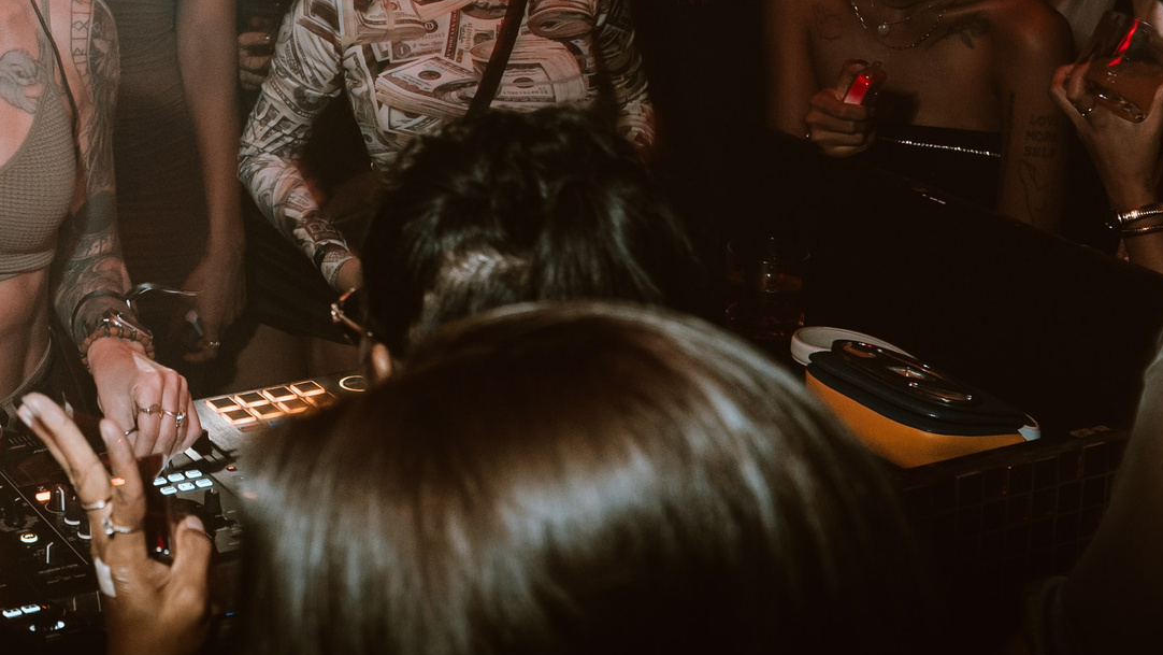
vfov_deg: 15.6
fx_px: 2313
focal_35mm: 75
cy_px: -113
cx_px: 16
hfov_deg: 26.8
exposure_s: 1/15
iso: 1250
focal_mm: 25
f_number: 4.5
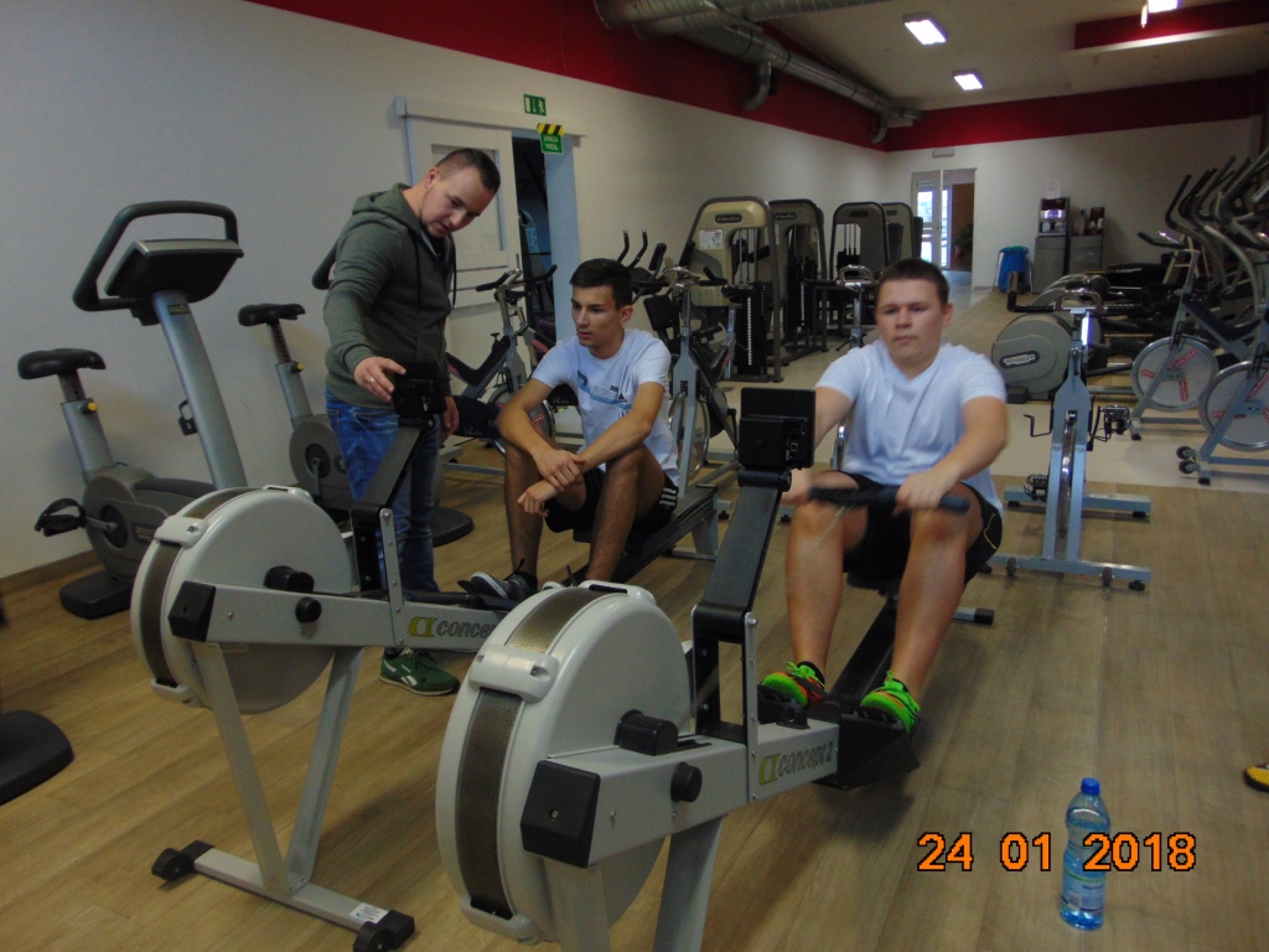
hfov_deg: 69.4
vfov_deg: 54.9
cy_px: 476
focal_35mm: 25
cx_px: 634
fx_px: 916
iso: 160
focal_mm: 4.5
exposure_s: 1/30
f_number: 3
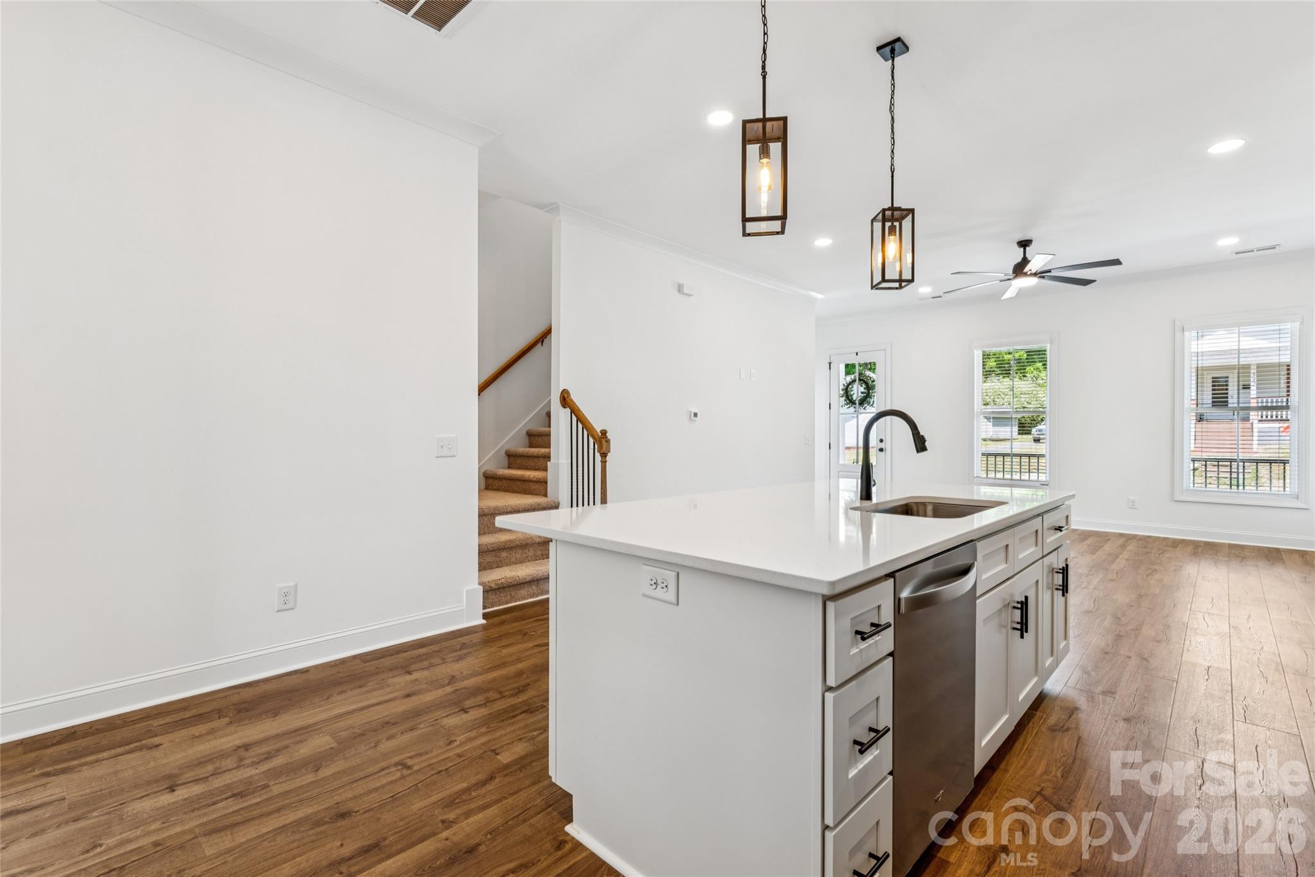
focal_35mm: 16
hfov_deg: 96.0
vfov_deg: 73.1
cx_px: 658
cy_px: 438
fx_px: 592
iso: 100
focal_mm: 16.2
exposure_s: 1/6
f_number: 9
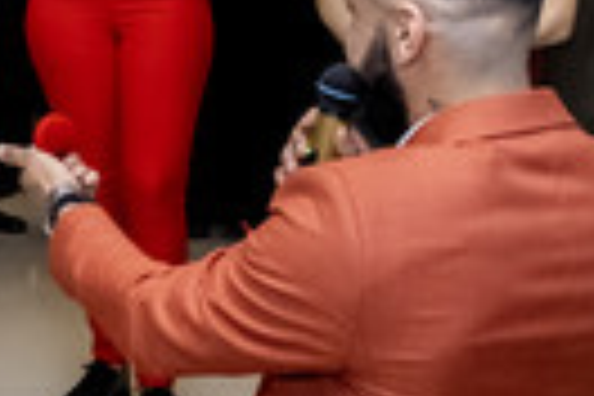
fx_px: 1914
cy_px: 47
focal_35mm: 116
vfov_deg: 11.7
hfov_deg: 17.1
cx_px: -36
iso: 1600
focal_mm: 16
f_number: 2.8
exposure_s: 1/125
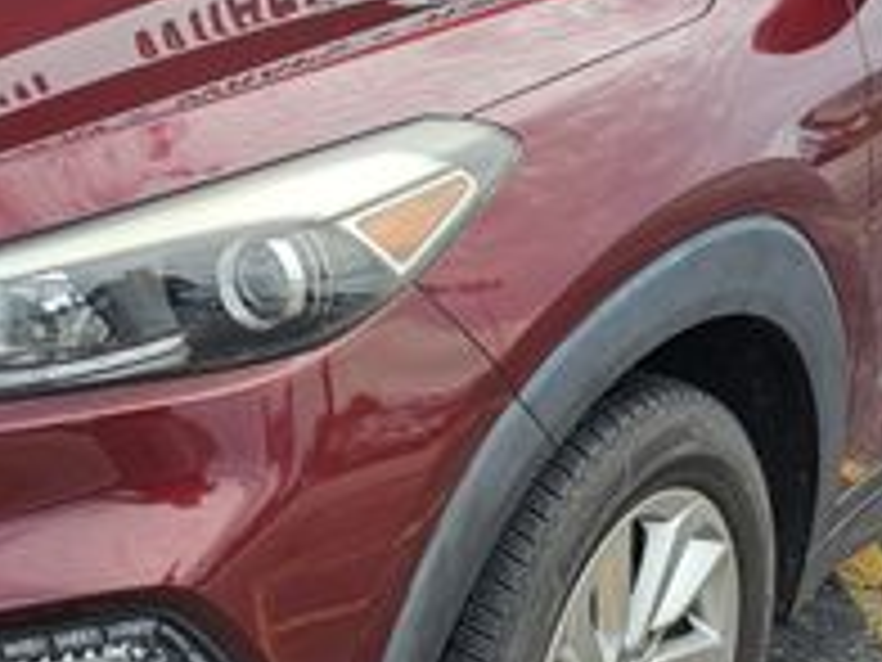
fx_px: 1911
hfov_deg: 25.8
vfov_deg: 19.6
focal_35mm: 75
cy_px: 342
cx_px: 279
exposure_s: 1/406
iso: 12
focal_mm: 6.3
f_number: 1.7
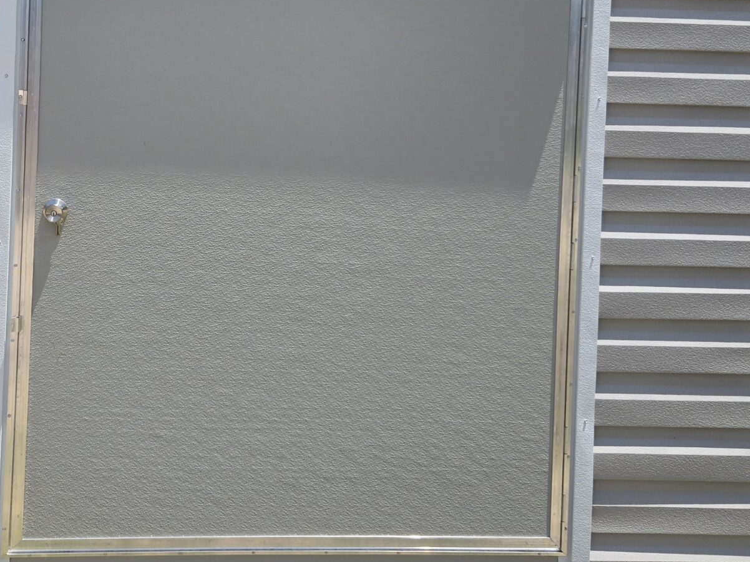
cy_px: 106
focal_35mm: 49
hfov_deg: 38.3
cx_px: 225
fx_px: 1061
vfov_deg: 29.0
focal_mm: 5.4
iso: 25
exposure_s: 1/1525
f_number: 1.8
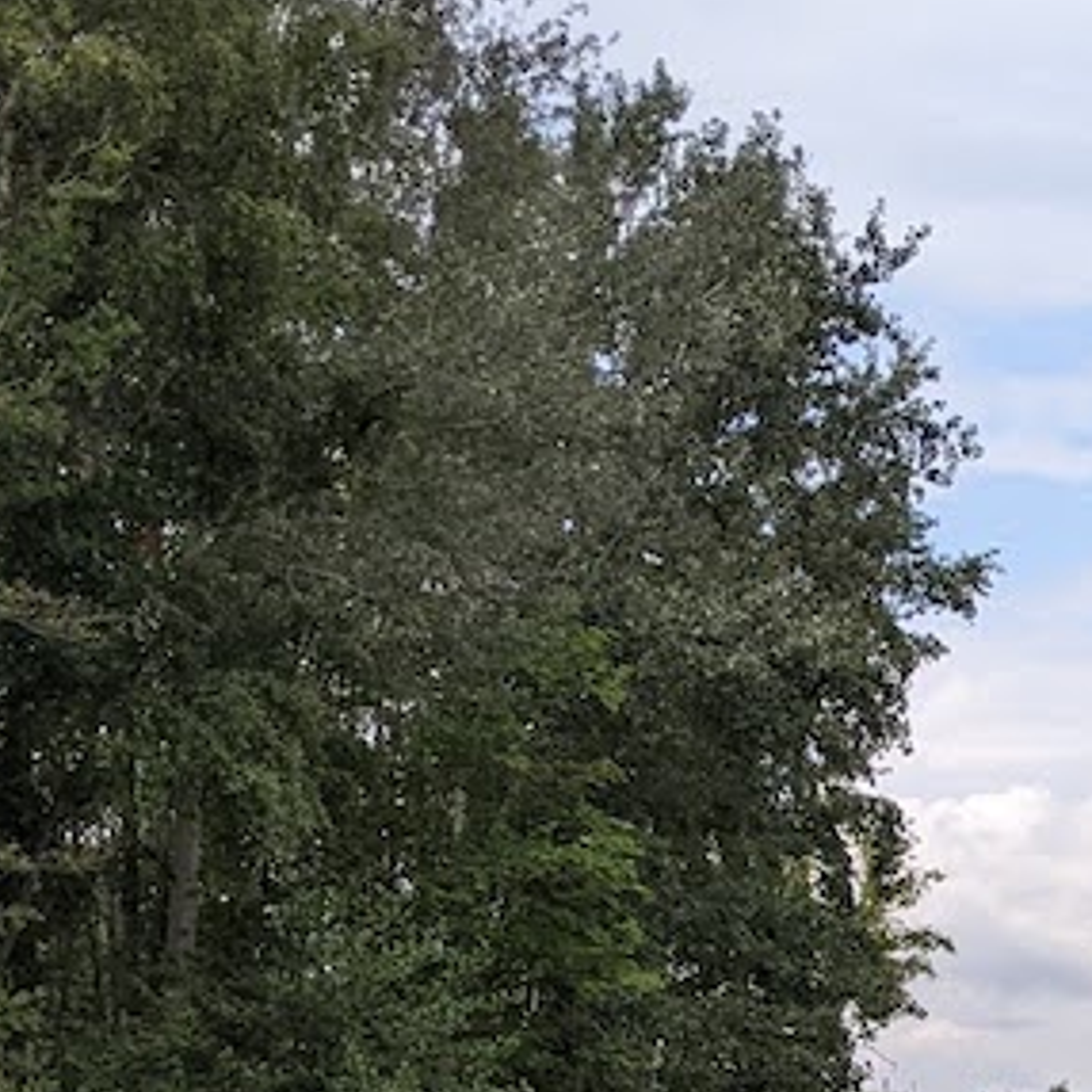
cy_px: 1321
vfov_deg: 16.6
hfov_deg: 16.6
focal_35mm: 100
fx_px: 3569
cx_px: 1325
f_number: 1.8
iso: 70
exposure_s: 1/2611
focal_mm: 4.44
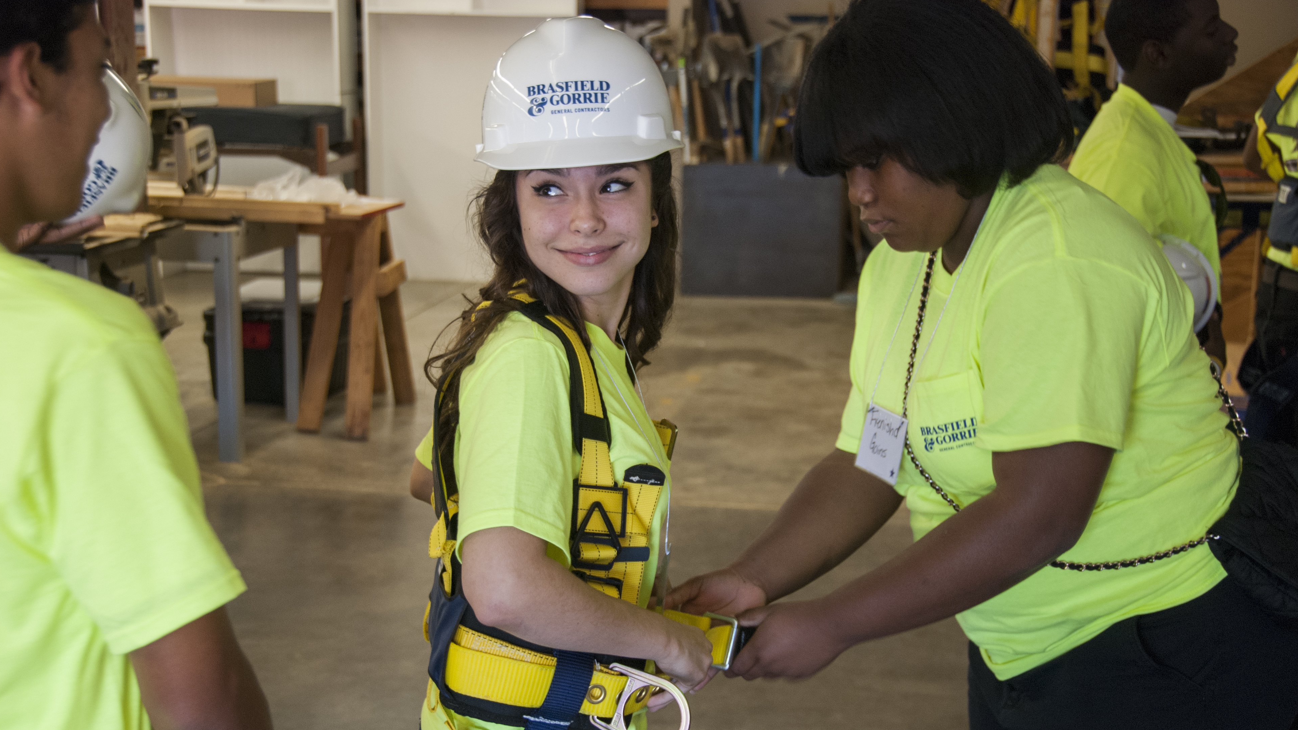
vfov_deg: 20.0
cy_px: 416
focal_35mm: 60
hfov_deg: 34.9
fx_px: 2065
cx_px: 648
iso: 400
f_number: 4.5
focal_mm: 38
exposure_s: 1/25
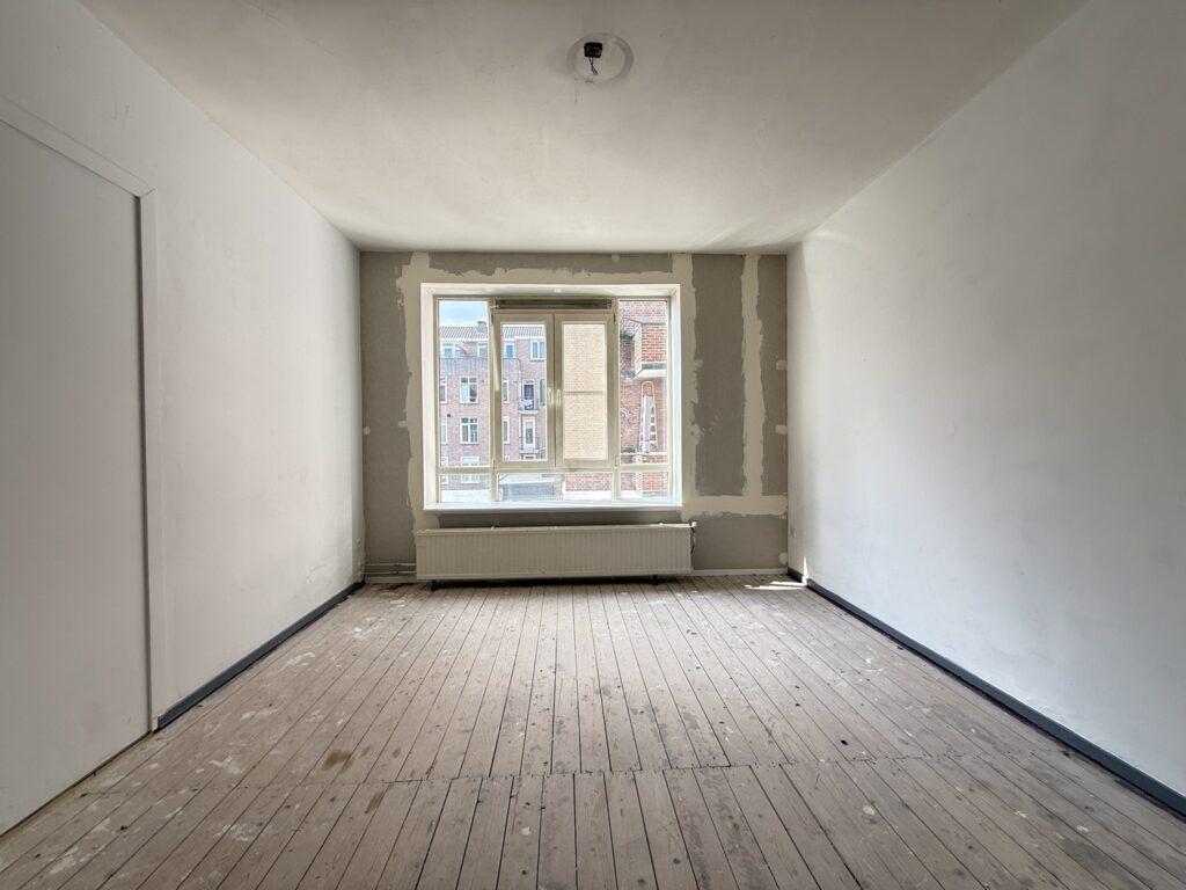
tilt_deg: -0.5
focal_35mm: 14
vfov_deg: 85.7
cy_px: 445
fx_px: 480
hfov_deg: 102.1
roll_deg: +0.5
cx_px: 593
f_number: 2.2
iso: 64
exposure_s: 1/133
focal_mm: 2.22
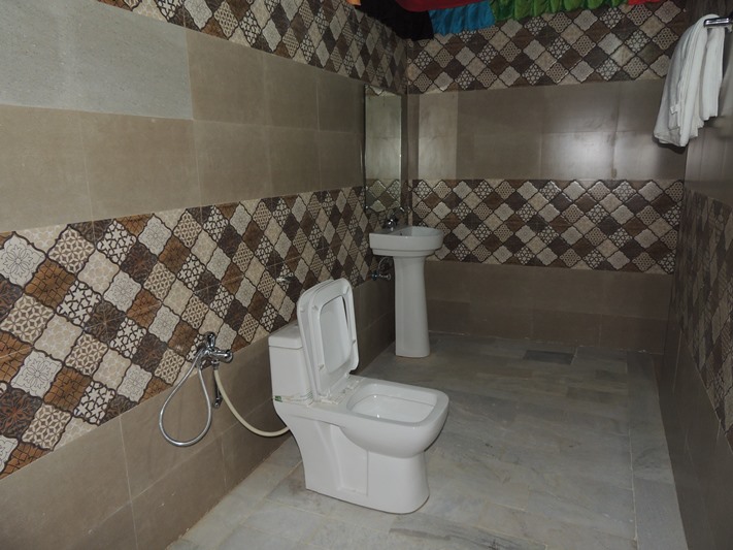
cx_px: 366
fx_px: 508
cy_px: 275
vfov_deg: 56.8
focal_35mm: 24
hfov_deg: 71.6
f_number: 3
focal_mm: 4.3
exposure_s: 1/30
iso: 200
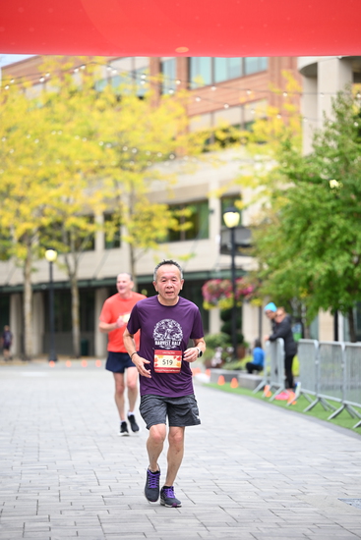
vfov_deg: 16.4
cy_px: 270
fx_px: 1879
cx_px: 180
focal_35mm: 125
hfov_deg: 11.0
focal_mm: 125
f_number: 2.8
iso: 640
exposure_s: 1/1600
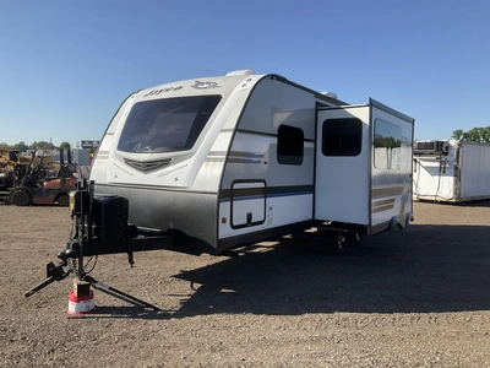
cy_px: 184
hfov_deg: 61.7
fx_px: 411
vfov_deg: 48.2
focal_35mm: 29
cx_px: 245
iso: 25
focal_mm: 3
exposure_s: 1/1675
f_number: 1.8
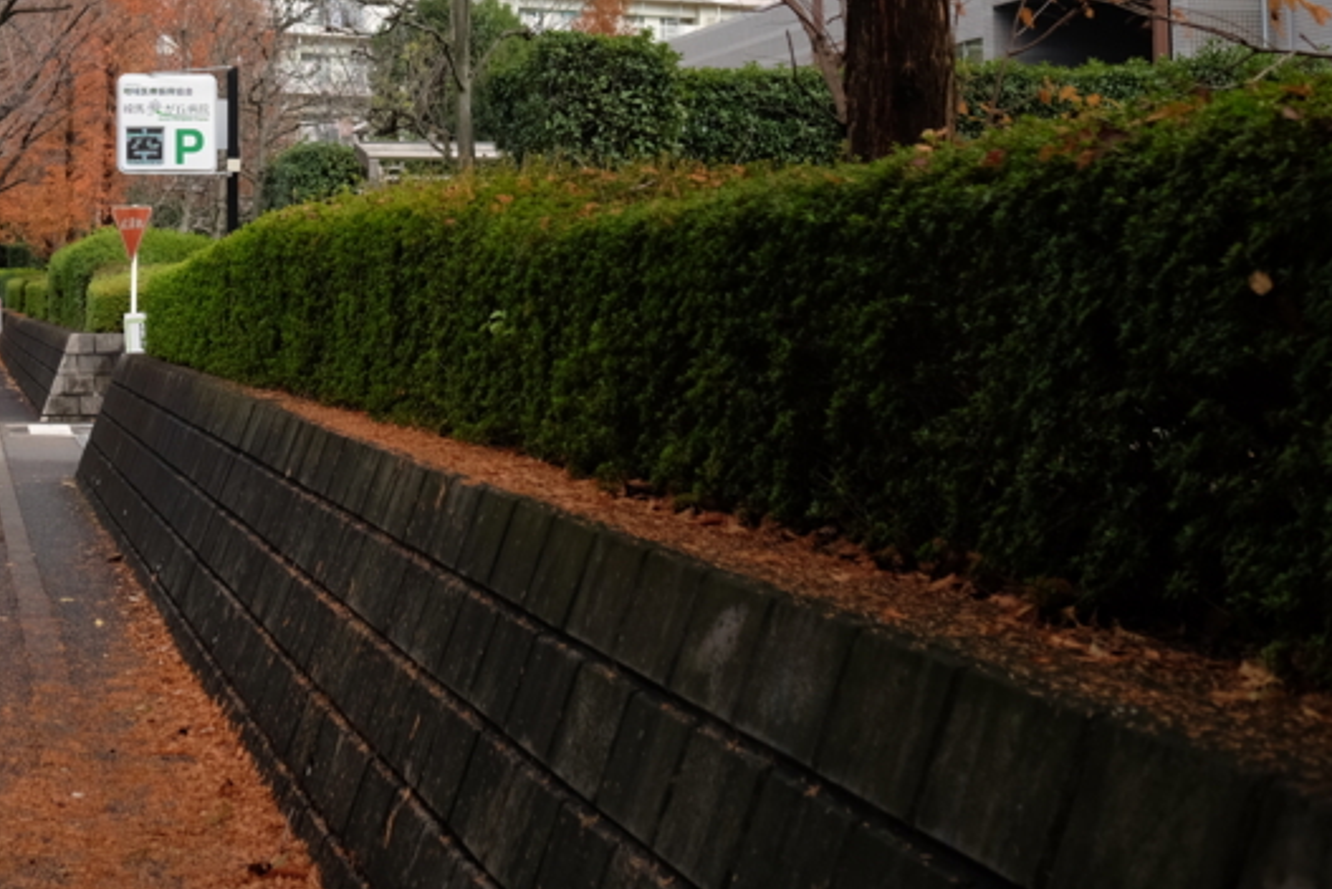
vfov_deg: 19.6
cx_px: 142
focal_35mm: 68
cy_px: 52
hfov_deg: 28.5
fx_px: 2517
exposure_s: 1/140
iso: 200
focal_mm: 23
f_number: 2.8
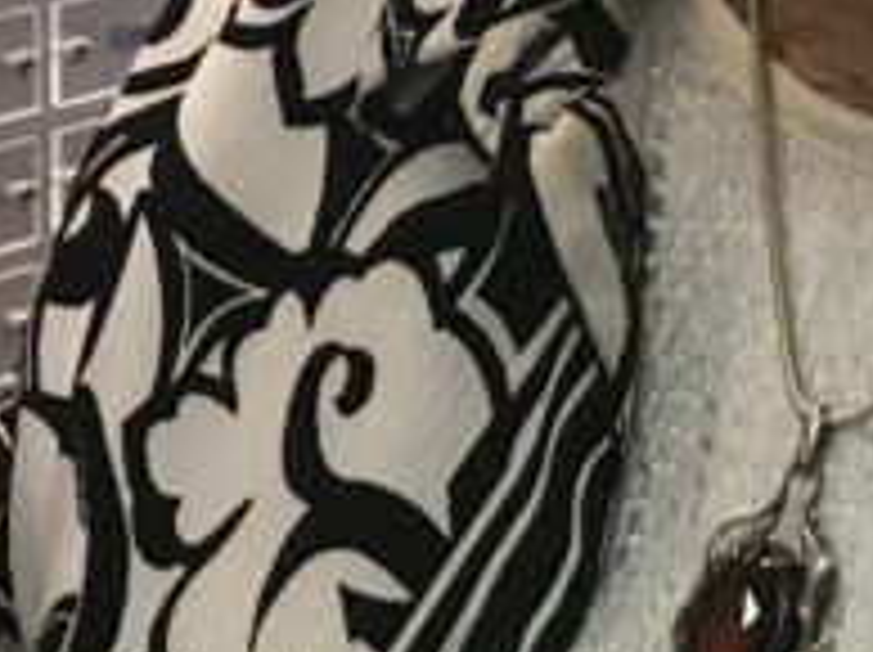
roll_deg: +2.0
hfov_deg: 13.3
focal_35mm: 148
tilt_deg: -8.7
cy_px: -148
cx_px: 99
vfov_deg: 9.8
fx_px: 3728
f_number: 1.8
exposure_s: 1/15
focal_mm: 3.99
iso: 40
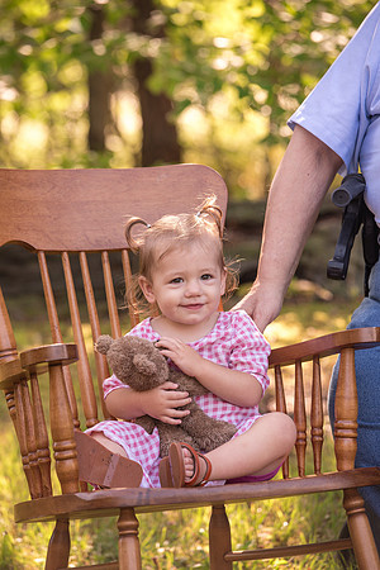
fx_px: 2850
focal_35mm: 180
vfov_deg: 11.4
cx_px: 190
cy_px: 285
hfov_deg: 7.6
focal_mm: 180
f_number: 5
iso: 400
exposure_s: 1/250
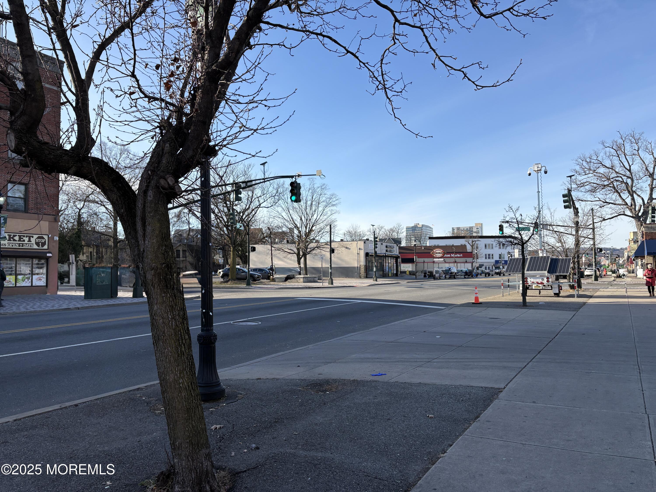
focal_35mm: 26
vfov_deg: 53.1
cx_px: 328
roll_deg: +0.6
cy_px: 246
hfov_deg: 67.3
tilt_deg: +2.3
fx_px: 493
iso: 50
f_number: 1.6
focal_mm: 5.96
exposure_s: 1/2208
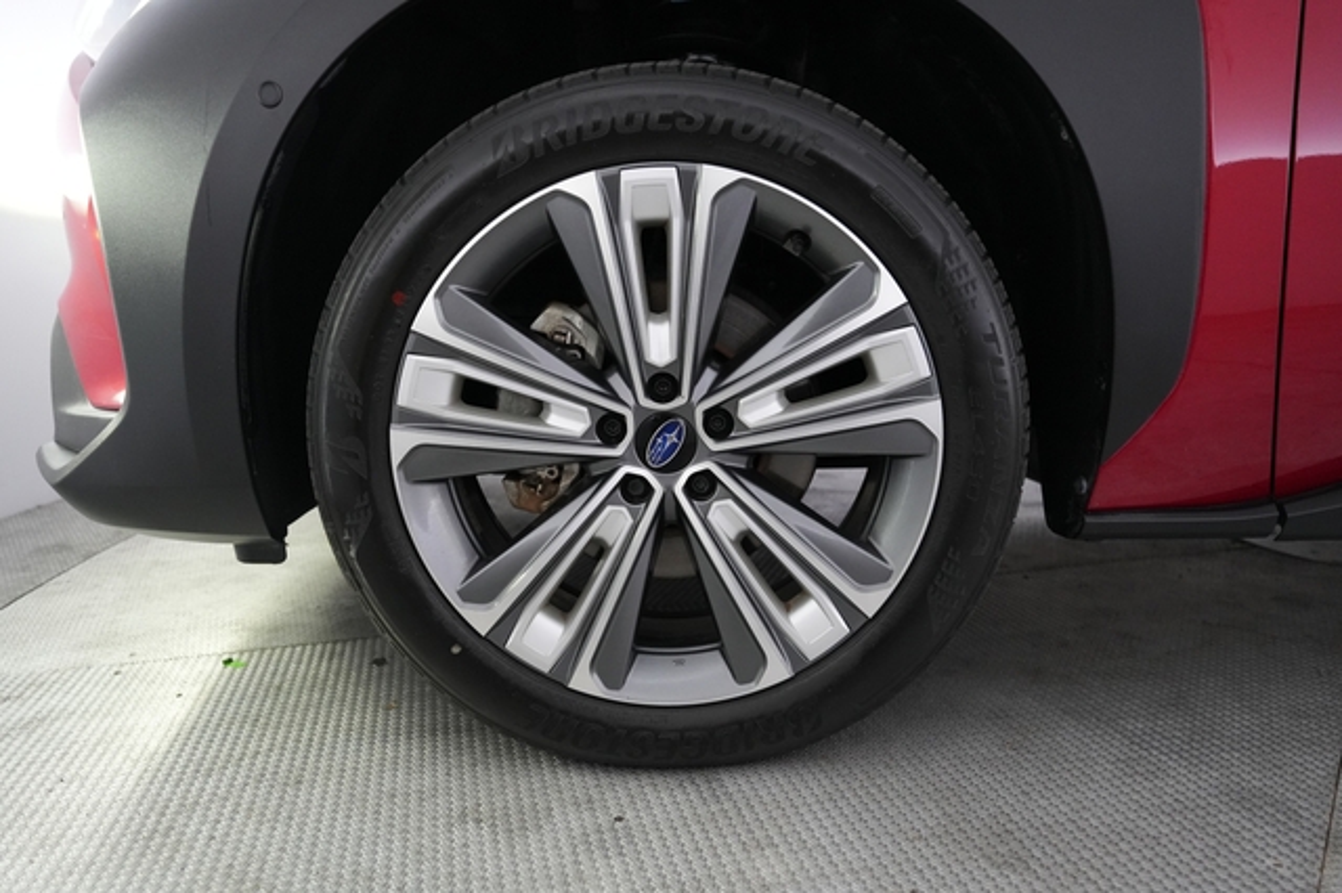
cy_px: 446
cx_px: 671
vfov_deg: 53.1
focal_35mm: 24
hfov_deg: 73.8
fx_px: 894
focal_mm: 24
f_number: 2.8
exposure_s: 1/160
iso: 4000
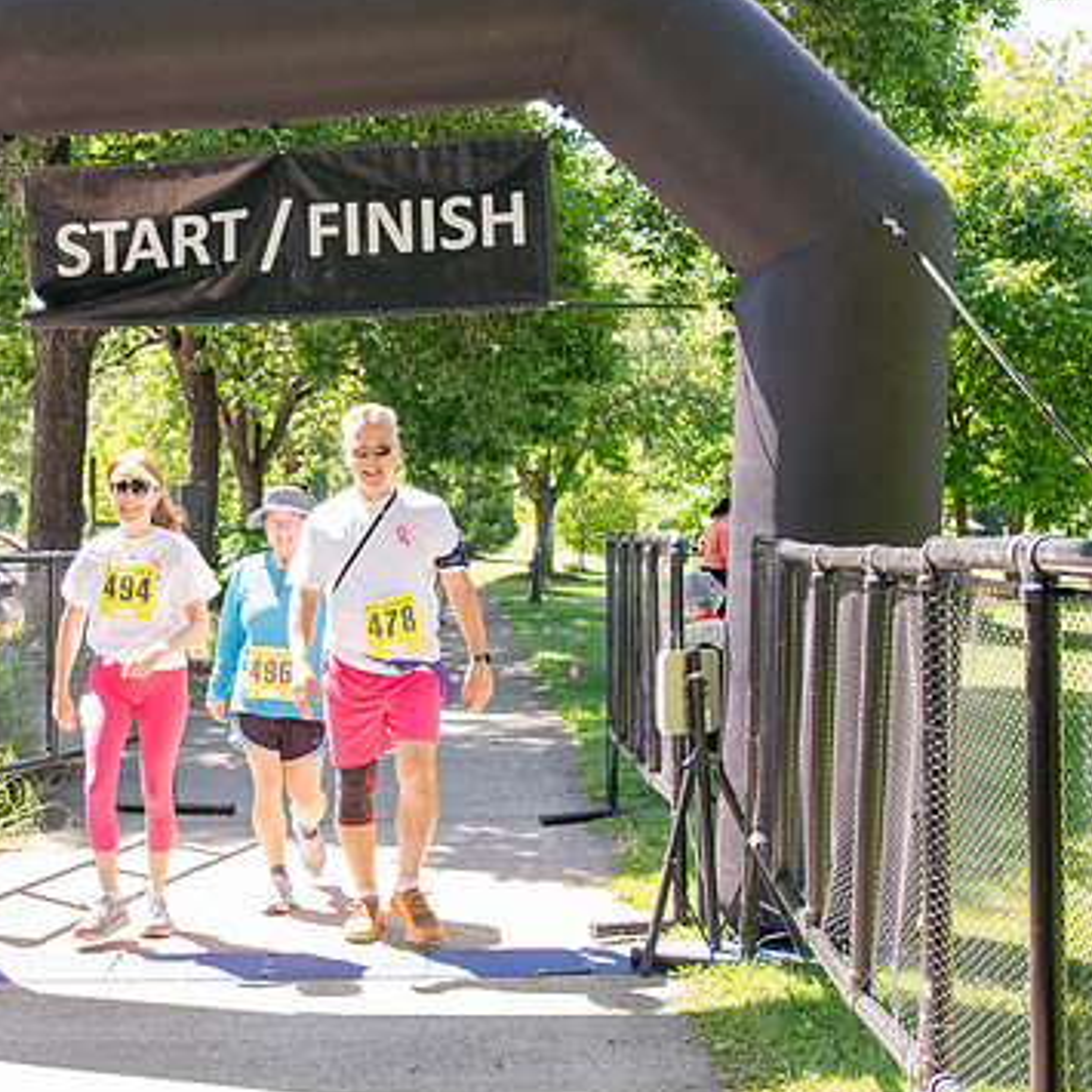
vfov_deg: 34.0
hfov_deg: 33.6
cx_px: 323
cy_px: 526
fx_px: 1785
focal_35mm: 50
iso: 500
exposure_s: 1/400
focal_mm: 24
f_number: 4
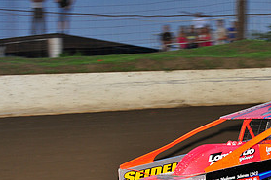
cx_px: 270
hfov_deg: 10.6
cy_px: 147
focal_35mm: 192
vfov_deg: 7.1
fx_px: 1444
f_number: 6.3
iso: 640
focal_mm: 92
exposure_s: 1/320
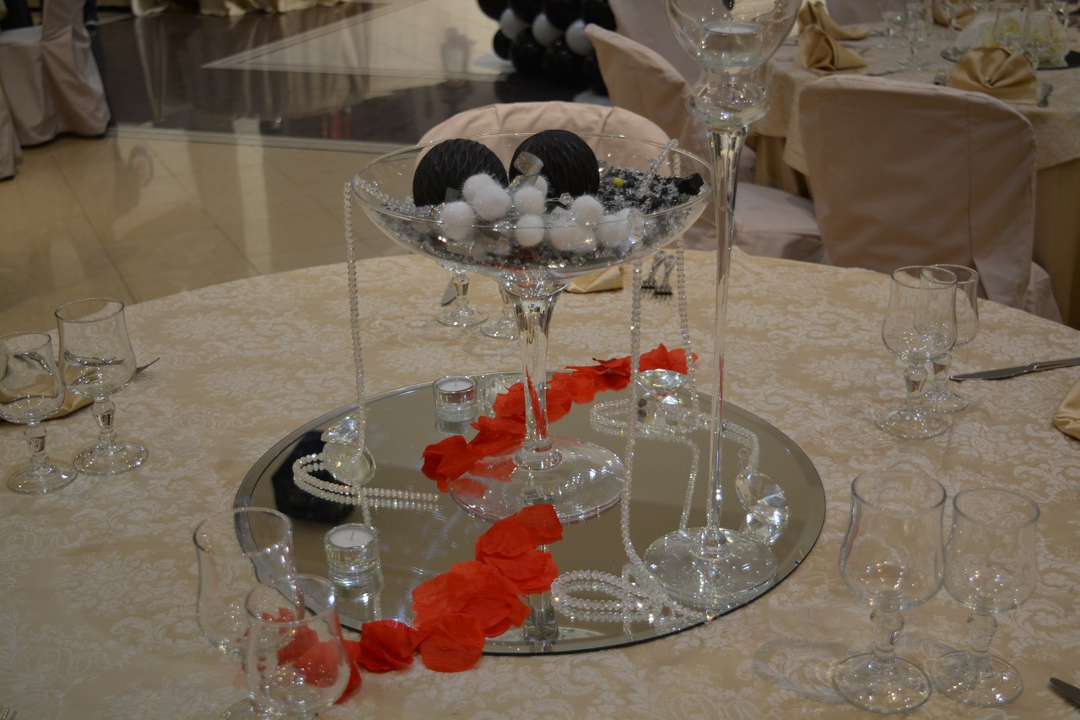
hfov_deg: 42.3
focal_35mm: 46
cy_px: 360
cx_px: 540
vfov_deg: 28.9
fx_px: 1395
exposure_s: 1/15
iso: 200
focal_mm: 31
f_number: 4.2
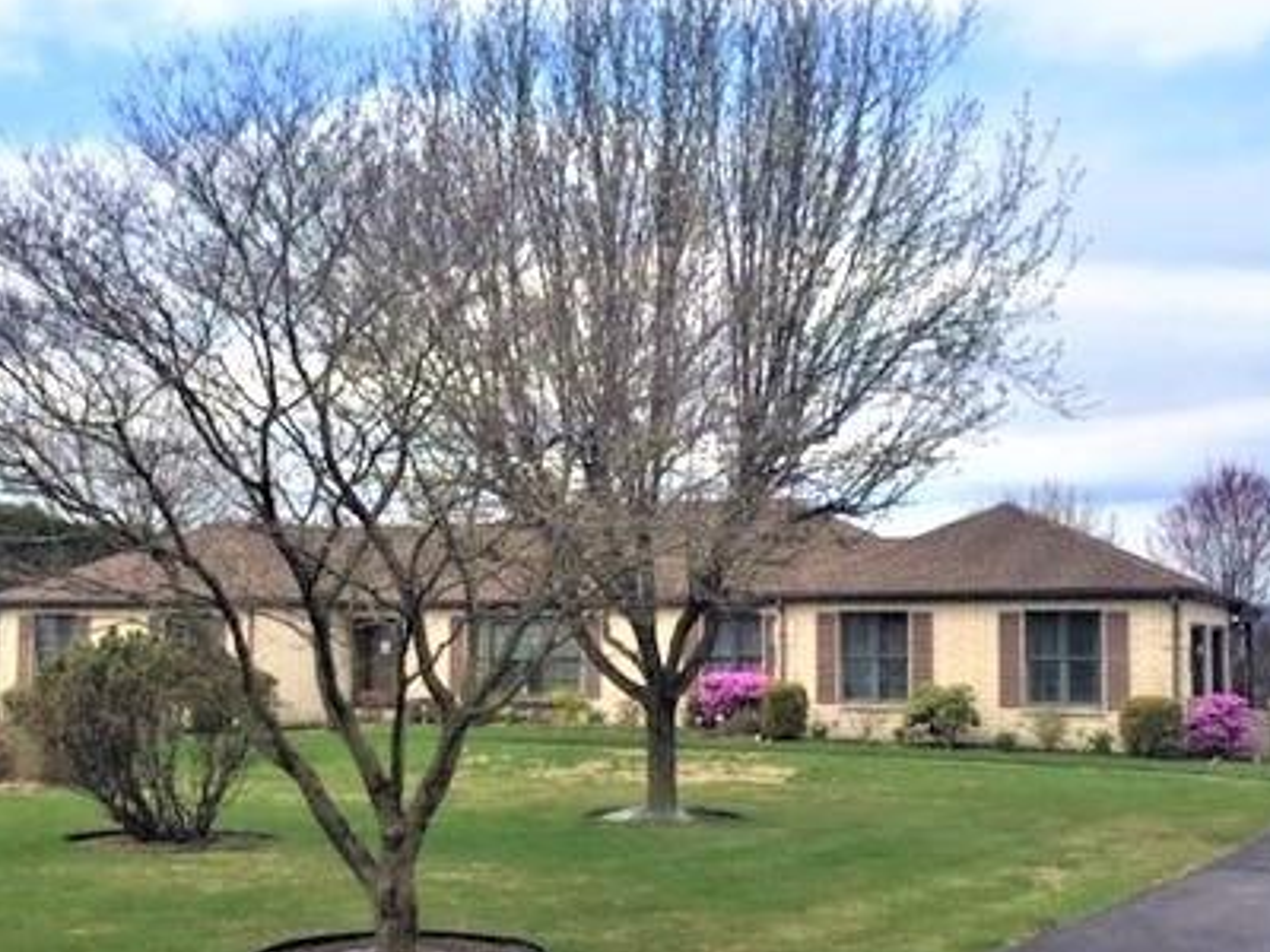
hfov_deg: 55.3
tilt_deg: +5.0
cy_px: 506
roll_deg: +1.0
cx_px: 614
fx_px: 1211
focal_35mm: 33
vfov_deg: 42.9
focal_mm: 4.15
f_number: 2.2
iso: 32
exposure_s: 1/2825
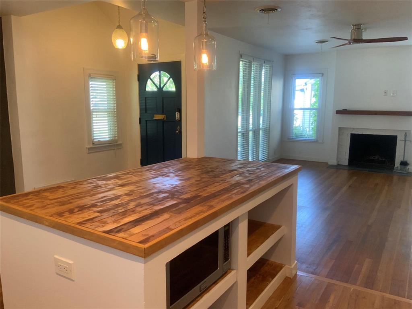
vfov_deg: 48.2
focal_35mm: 29
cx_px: 206
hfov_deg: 61.7
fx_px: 345
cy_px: 154
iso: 100
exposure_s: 1/60
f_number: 1.8
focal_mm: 3
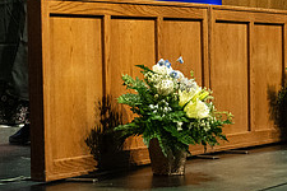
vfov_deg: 7.5
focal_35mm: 180
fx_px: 1435
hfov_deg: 11.3
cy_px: -88
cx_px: 3
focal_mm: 56
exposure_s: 1/1000
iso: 4000
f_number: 2.8
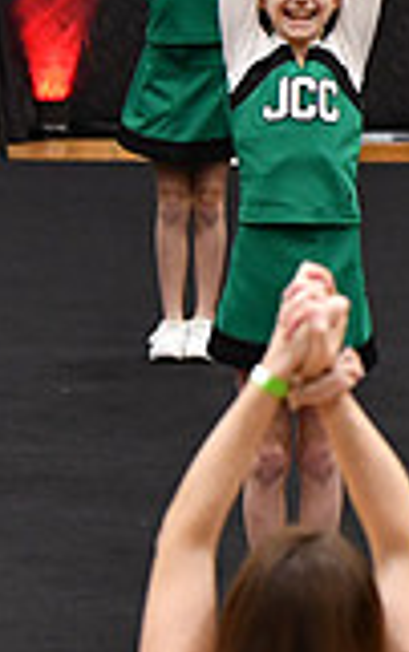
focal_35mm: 440
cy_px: 14
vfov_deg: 4.8
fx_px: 7826
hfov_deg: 3.0
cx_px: 1057
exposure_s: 1/800
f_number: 2.8
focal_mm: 80
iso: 4000
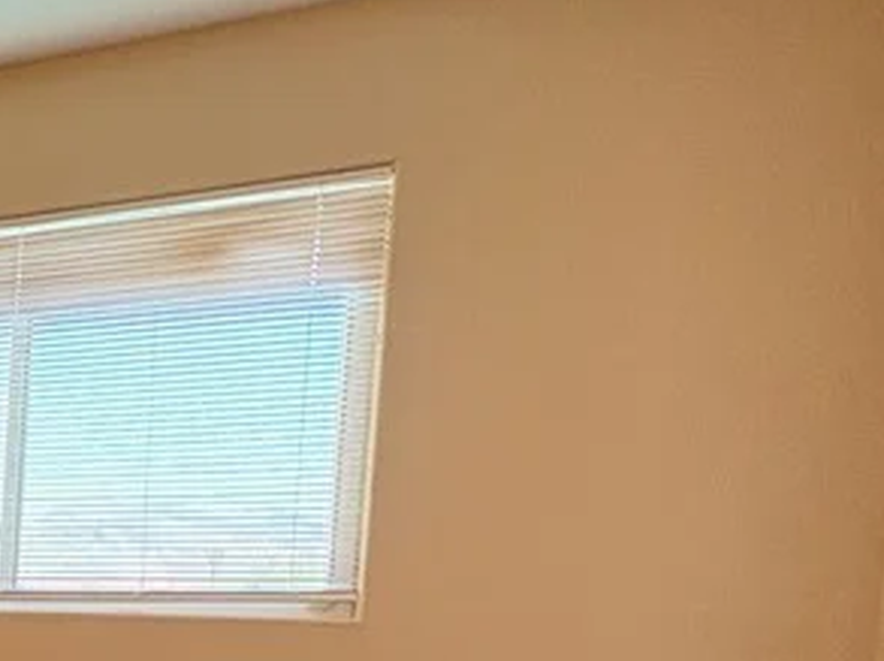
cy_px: 709
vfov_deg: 27.4
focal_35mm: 49
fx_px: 1250
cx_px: -522
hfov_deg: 25.7
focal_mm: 2.22
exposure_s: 1/60
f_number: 2.2
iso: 400
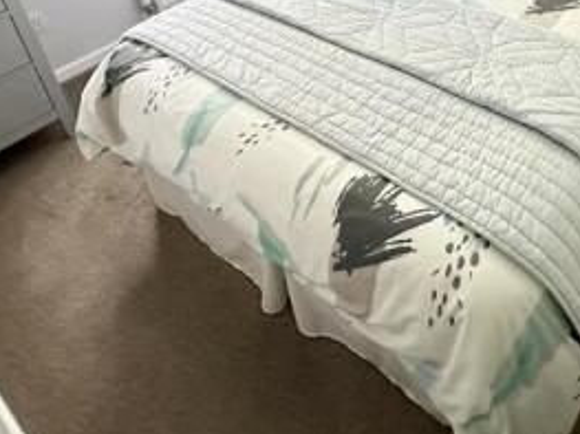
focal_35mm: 31
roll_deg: +1.3
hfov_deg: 55.9
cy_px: -21
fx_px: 519
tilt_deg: -26.5
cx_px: 427
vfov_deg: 38.9
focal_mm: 2.22
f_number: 2.2
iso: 640
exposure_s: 1/60
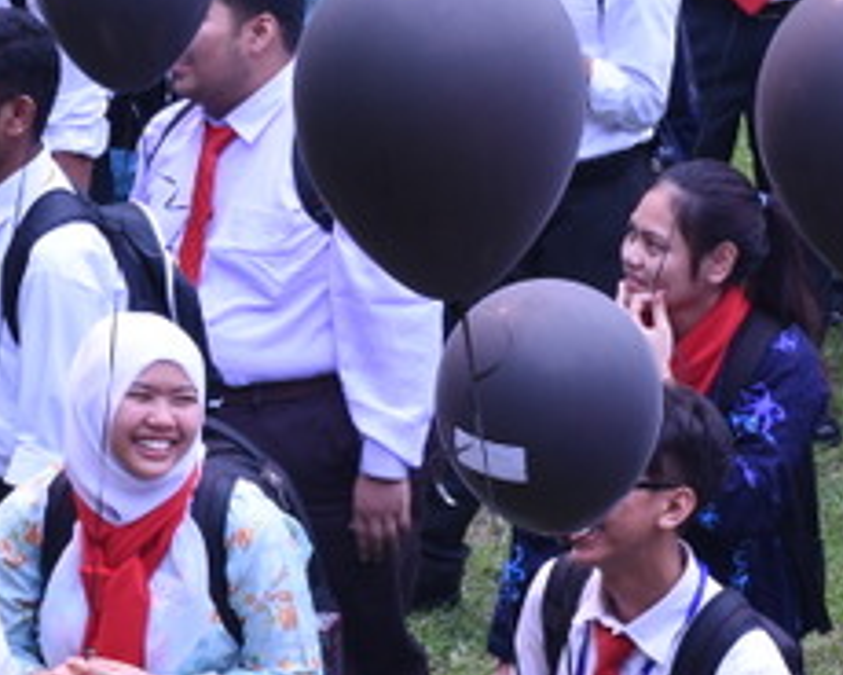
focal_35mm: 313
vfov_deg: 4.9
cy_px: 580
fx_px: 7809
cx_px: 136
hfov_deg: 6.2
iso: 400
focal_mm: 80
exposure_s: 1/100
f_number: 13
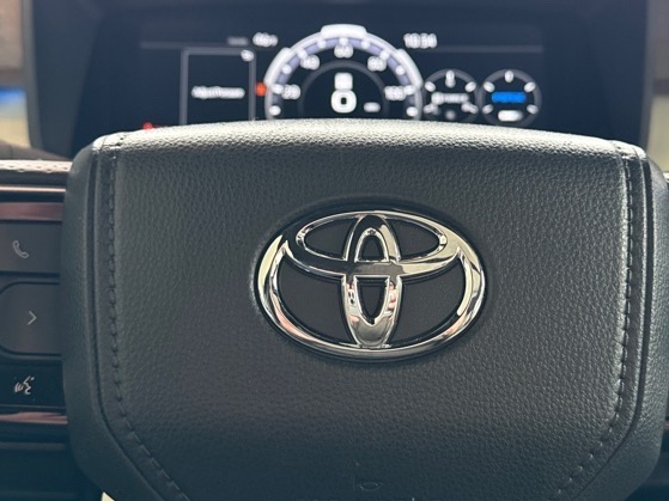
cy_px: 191
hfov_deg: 42.9
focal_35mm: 44
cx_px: 353
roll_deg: -0.5
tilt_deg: -15.6
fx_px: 850
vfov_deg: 32.7
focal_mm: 6.76
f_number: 1.78
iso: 640
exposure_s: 1/60
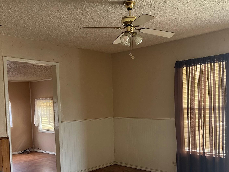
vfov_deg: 39.3
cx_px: 140
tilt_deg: -2.7
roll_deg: +1.8
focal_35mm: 36
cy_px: 113
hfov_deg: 50.9
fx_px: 238
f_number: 1.6
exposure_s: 1/60
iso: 250
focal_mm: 5.1
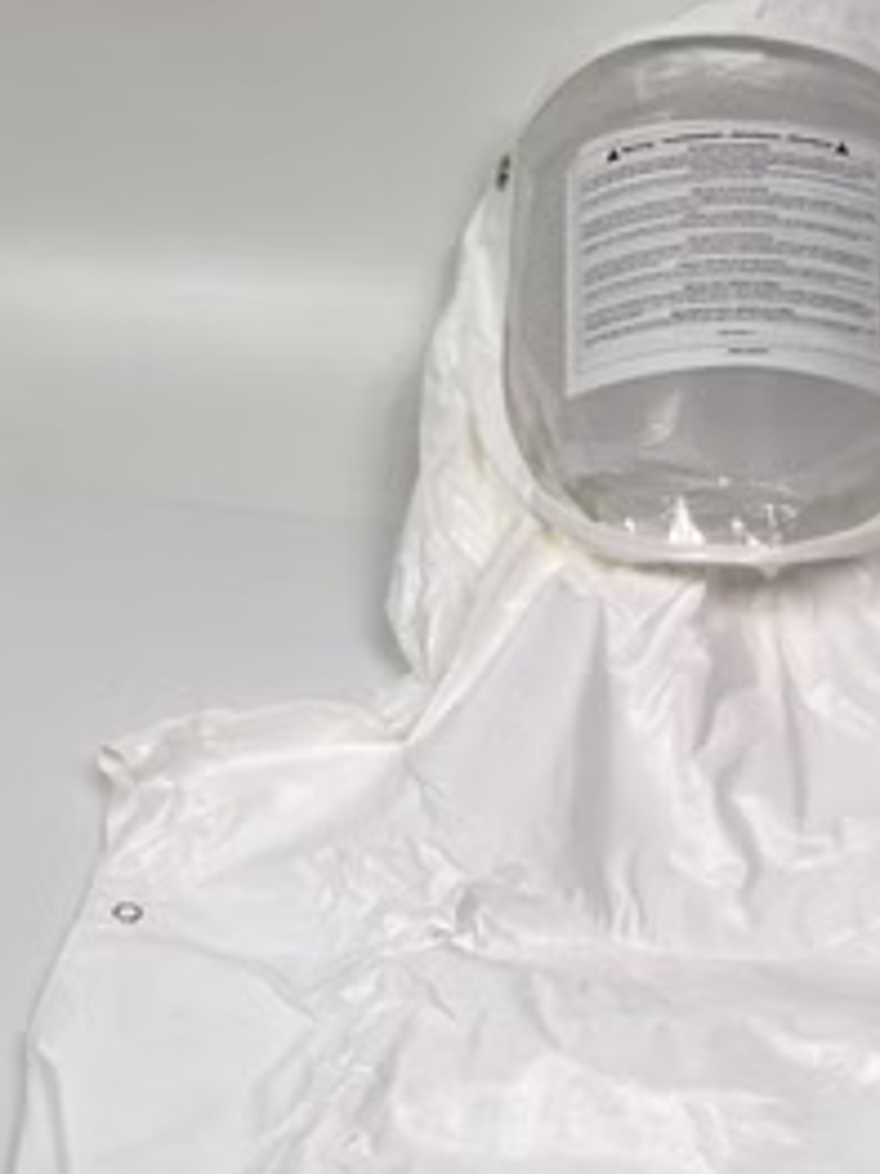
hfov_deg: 27.0
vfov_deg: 35.7
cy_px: 817
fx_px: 1798
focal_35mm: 53
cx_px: 688
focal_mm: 4.15
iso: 25
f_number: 2.2
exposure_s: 1/100
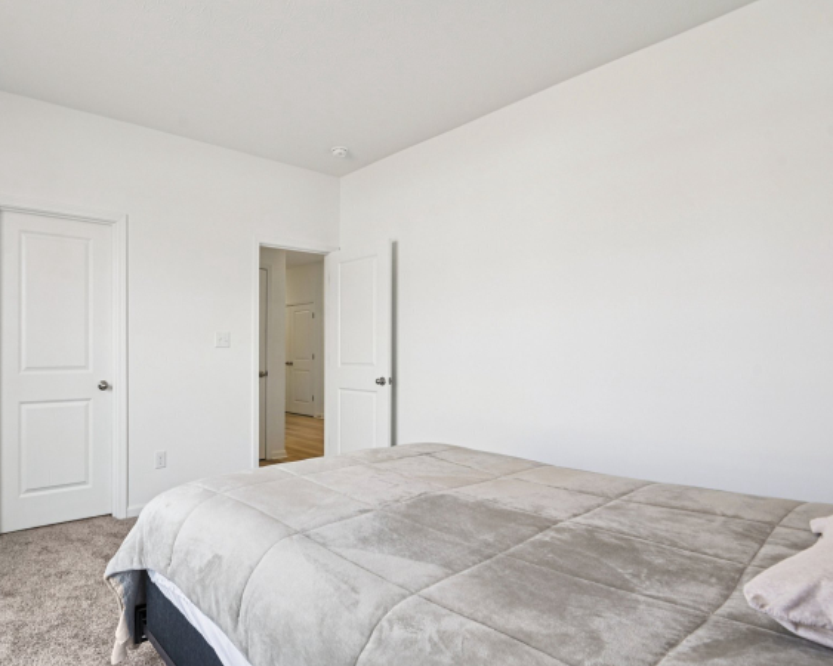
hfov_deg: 79.3
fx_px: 493
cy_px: 349
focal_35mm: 20
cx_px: 326
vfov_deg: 68.0
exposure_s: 1/15
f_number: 8
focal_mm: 16
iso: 110
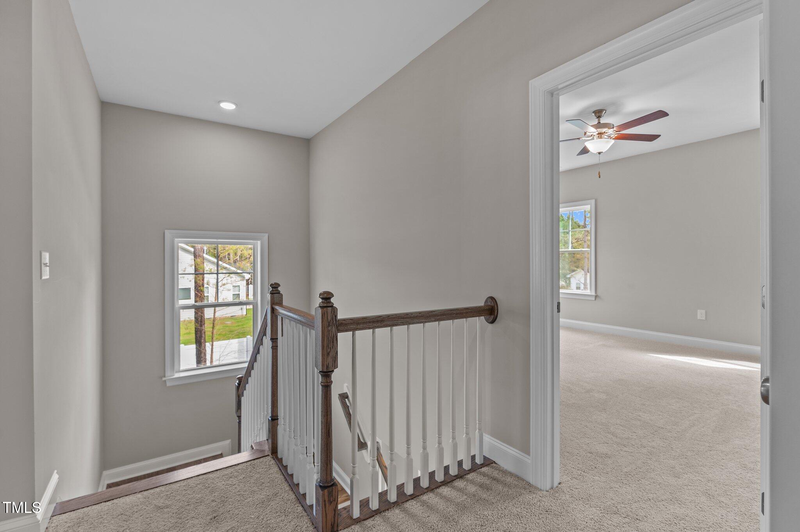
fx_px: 377
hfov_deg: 93.3
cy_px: 266
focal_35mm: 17
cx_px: 400
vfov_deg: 70.3
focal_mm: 17
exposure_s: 1/6
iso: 400
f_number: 6.3
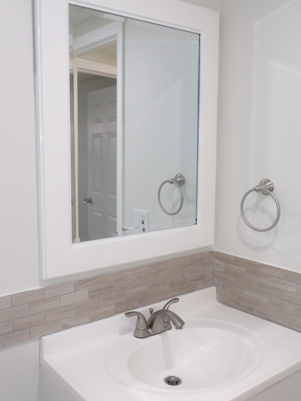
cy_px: 203
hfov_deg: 42.6
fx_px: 383
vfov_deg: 55.4
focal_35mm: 33
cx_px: 114
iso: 200
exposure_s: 1/33
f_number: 3.2
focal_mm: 4.3
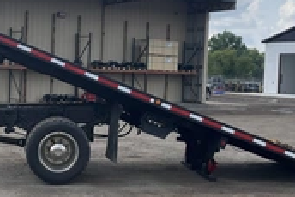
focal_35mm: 70
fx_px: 574
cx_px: 98
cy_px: 94
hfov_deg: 28.6
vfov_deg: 19.5
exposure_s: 1/2058
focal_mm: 3
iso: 25
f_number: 1.8
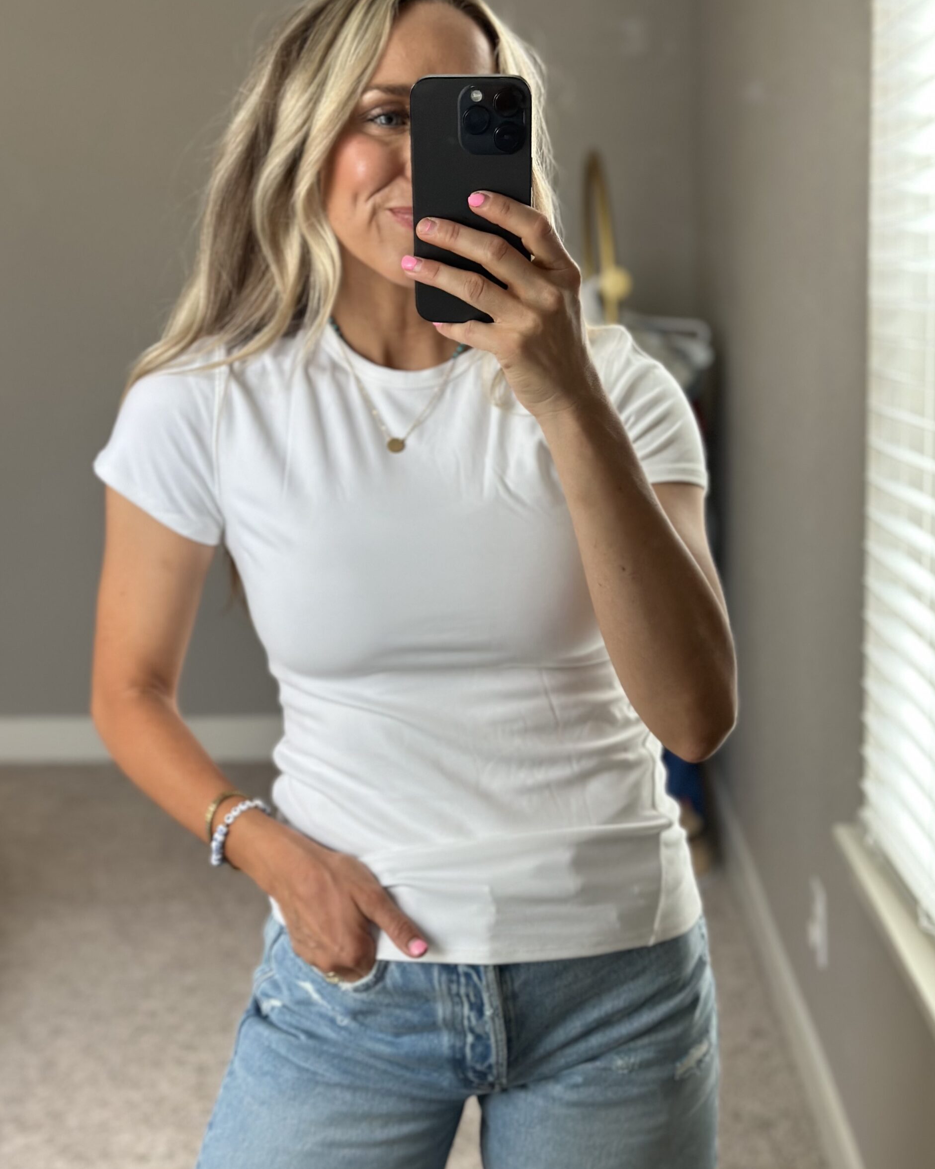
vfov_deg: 36.7
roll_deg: +0.4
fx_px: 1764
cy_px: 571
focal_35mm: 51
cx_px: 469
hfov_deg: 29.7
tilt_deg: -19.3
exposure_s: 1/60
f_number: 1.78
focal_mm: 6.86
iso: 250
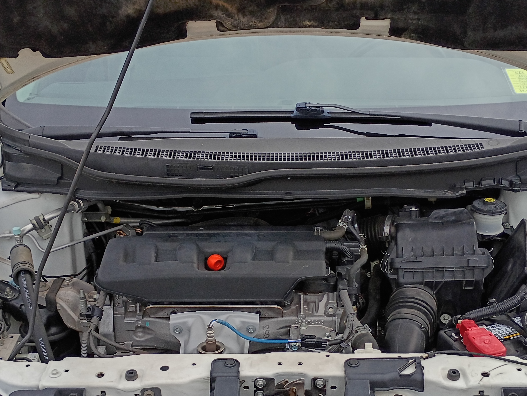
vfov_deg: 29.5
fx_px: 746
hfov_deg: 38.9
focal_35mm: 49
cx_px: 273
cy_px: 265
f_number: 1.8
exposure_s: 1/566
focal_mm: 4.27
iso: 100
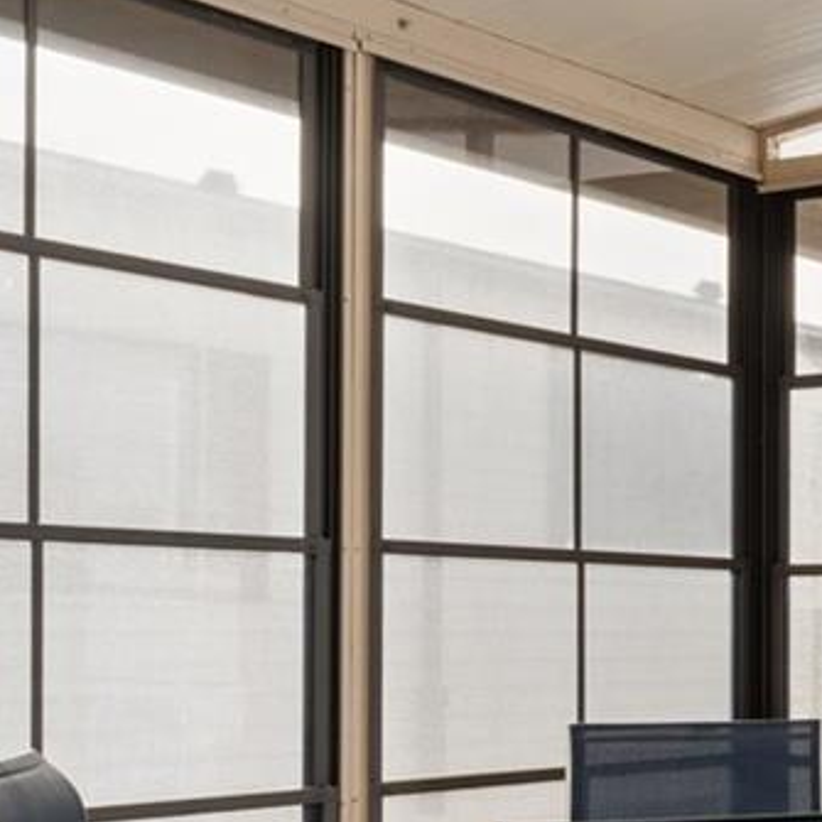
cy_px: 658
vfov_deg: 23.5
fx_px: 1946
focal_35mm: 72
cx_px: 1175
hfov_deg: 20.8
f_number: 8
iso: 100
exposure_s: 1/1.67
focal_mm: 11.9
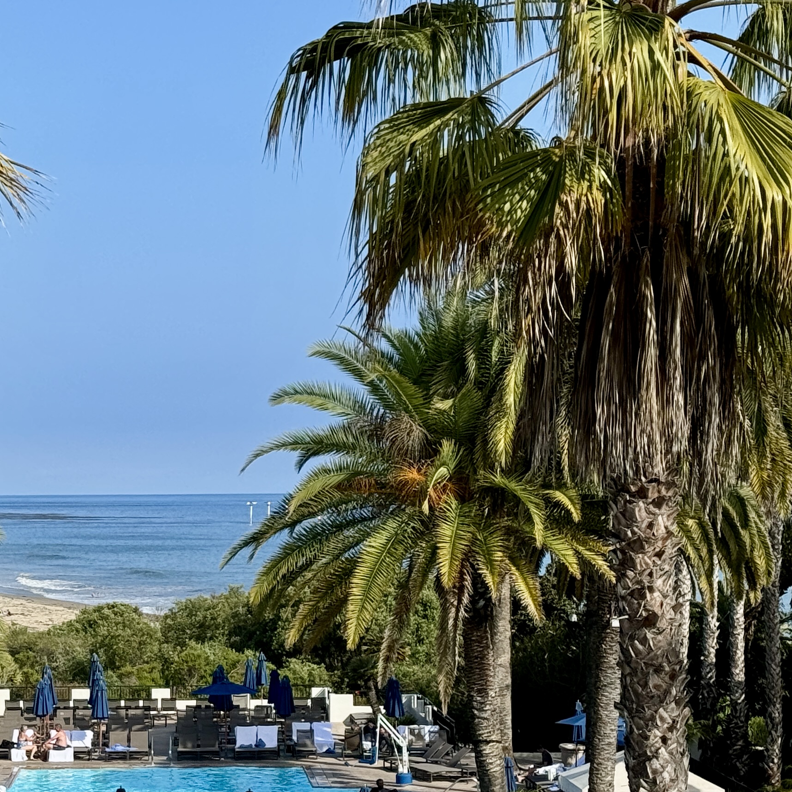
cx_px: 148
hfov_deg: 17.2
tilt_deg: -5.4
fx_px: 2589
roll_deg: +0.1
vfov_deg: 17.2
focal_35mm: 100
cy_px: 663
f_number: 1.78
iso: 64
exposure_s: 1/4049
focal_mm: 6.76
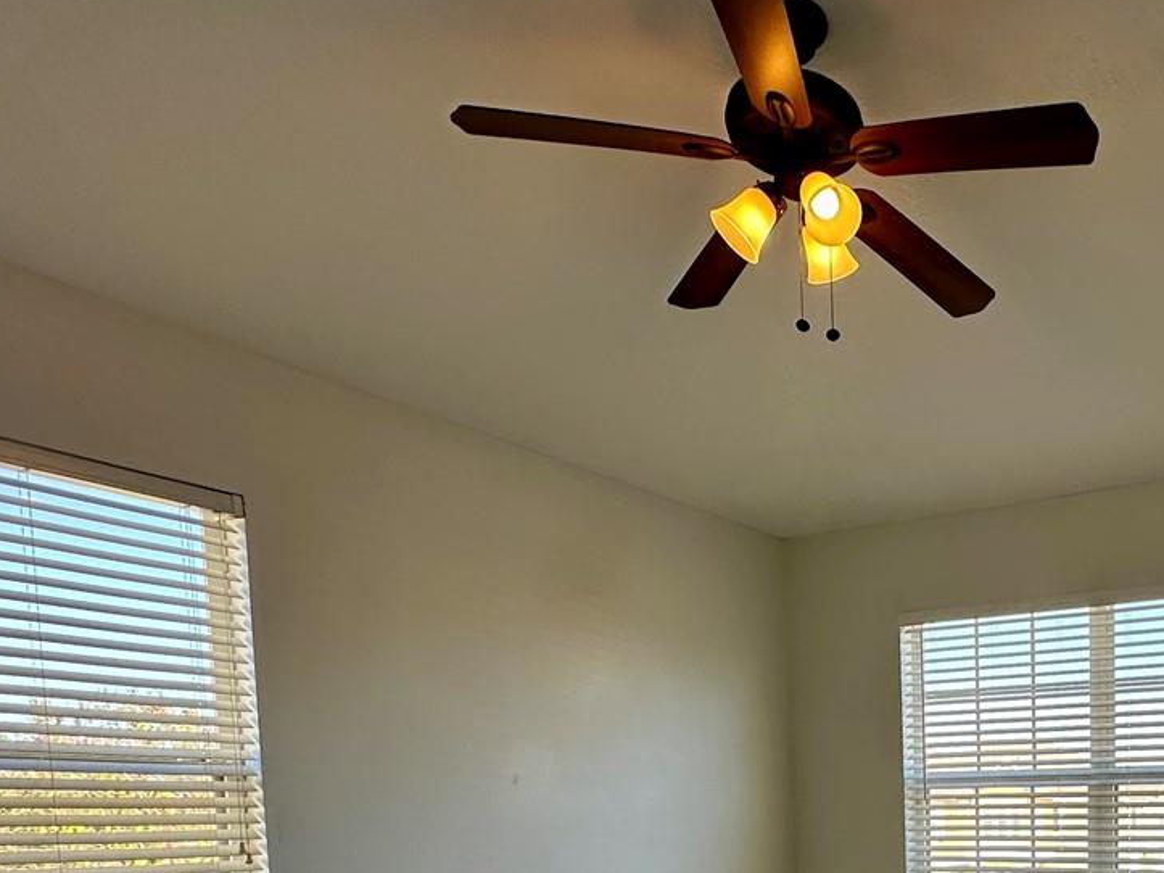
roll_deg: +0.1
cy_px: 894
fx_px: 1042
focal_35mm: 31
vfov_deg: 39.5
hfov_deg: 51.7
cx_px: 1040
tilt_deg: -4.0
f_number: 2.2
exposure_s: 1/149
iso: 40
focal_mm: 2.22
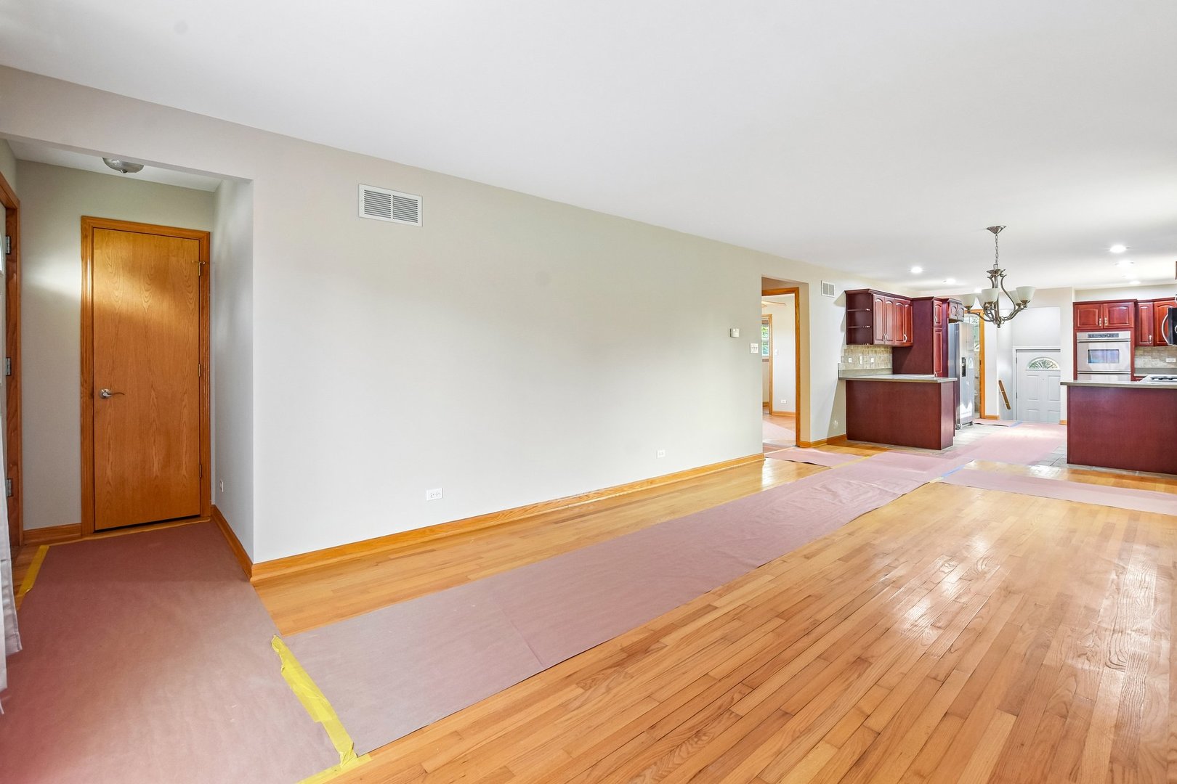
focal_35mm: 15
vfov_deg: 77.3
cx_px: 588
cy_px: 392
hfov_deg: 100.4
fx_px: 490
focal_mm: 10
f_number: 8
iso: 400
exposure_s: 1/13
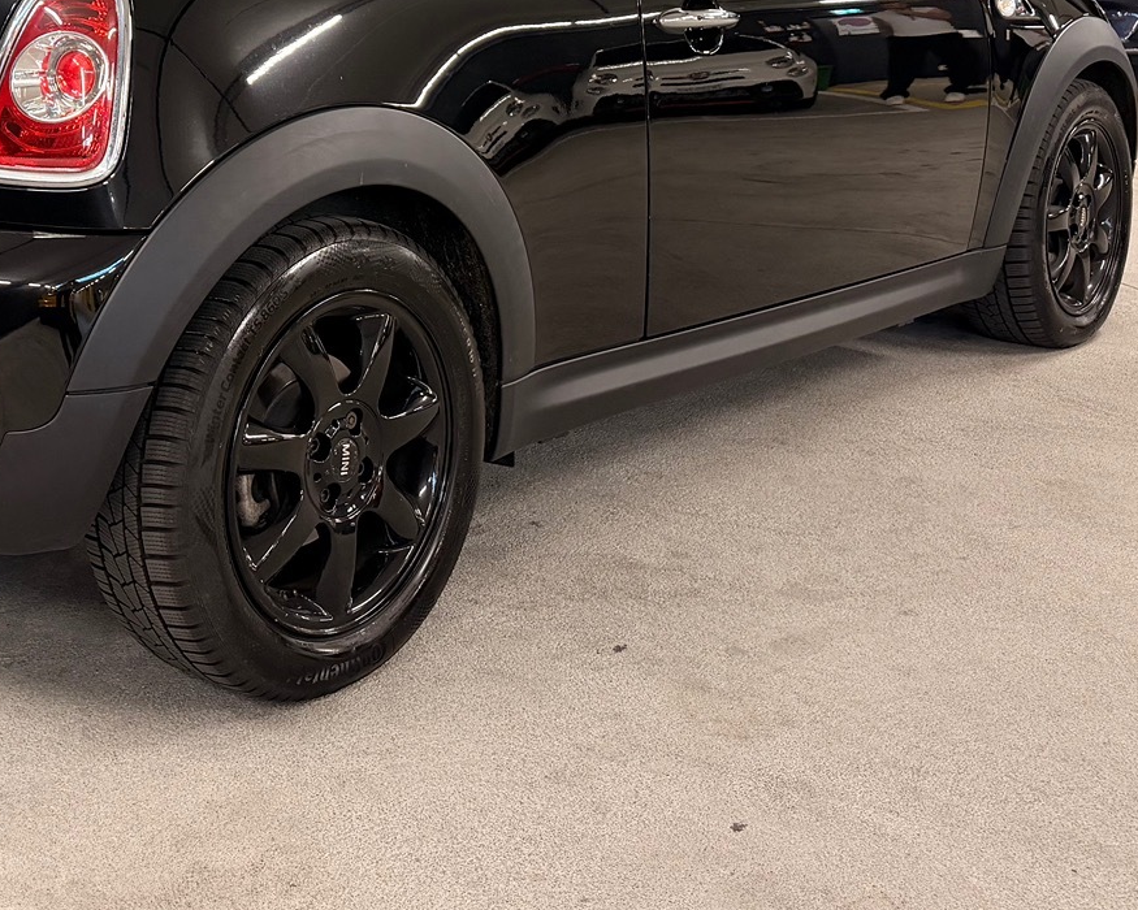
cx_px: 293
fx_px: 1819
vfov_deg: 26.9
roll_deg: -0.4
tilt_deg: -5.4
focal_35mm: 54
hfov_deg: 34.1
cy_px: 60
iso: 200
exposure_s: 1/70
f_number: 1.78
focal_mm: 6.76
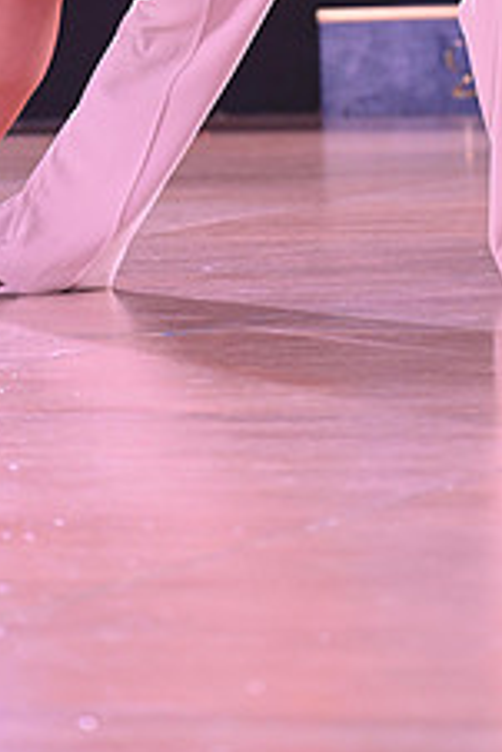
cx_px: 298
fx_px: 5095
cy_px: -160
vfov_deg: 8.3
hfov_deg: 5.6
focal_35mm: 244
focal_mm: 95
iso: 1600
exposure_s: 1/200
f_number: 4.5
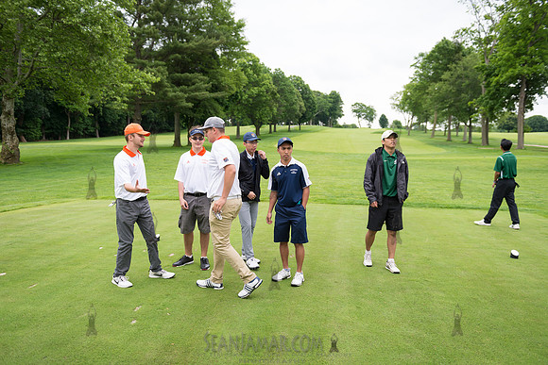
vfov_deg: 46.4
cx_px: 274
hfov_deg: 65.5
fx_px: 426
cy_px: 182
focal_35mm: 28
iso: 320
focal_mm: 28
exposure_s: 1/1000
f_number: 3.2
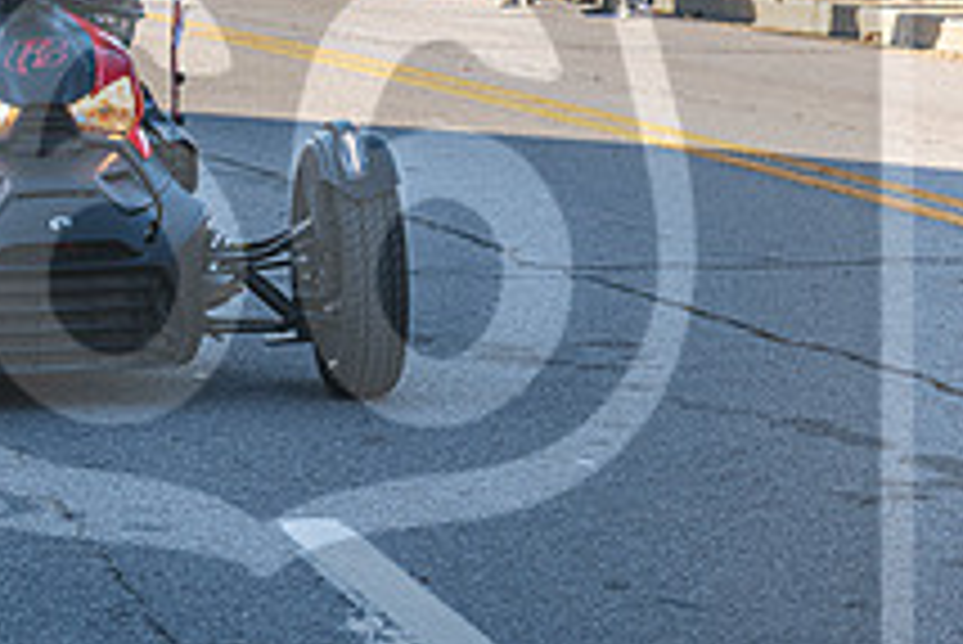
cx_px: -41
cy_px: -106
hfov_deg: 11.6
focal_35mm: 175
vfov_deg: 7.8
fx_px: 4684
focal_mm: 60
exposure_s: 1/320
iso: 280
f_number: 6.3
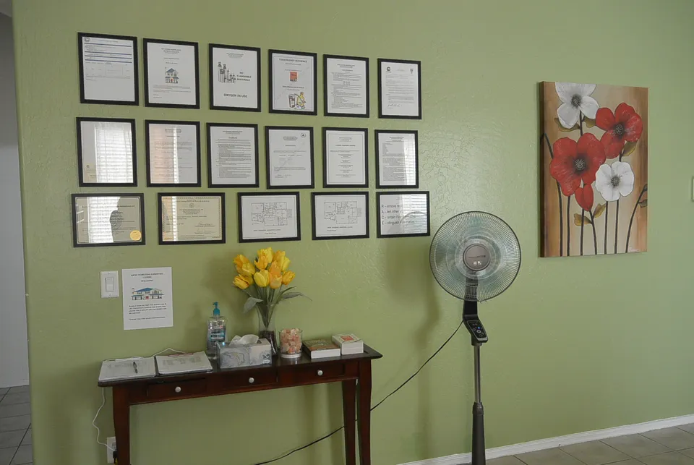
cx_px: 347
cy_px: 232
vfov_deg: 45.1
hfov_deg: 63.6
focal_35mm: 29
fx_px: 560
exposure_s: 1/100
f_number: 3.5
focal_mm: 11
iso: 800
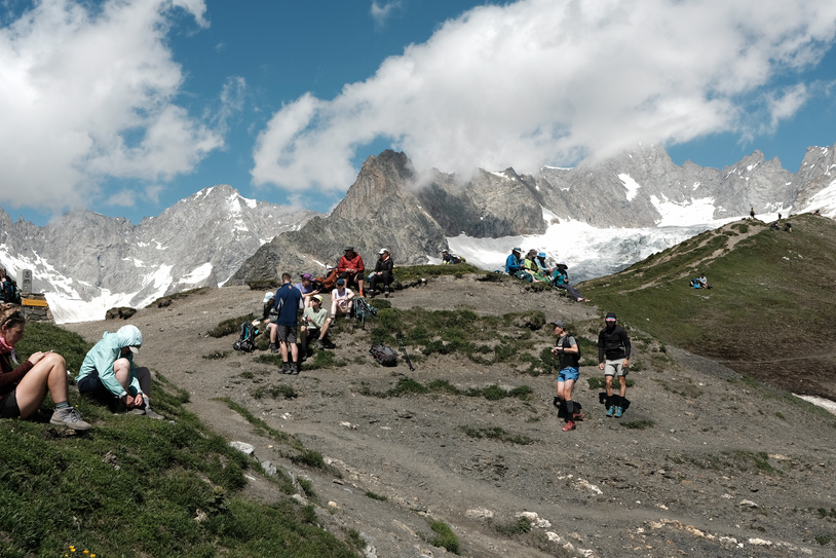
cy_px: 254
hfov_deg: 45.4
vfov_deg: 31.2
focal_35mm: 43
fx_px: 999
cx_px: 414
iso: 160
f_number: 5.6
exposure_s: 1/1000
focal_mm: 23
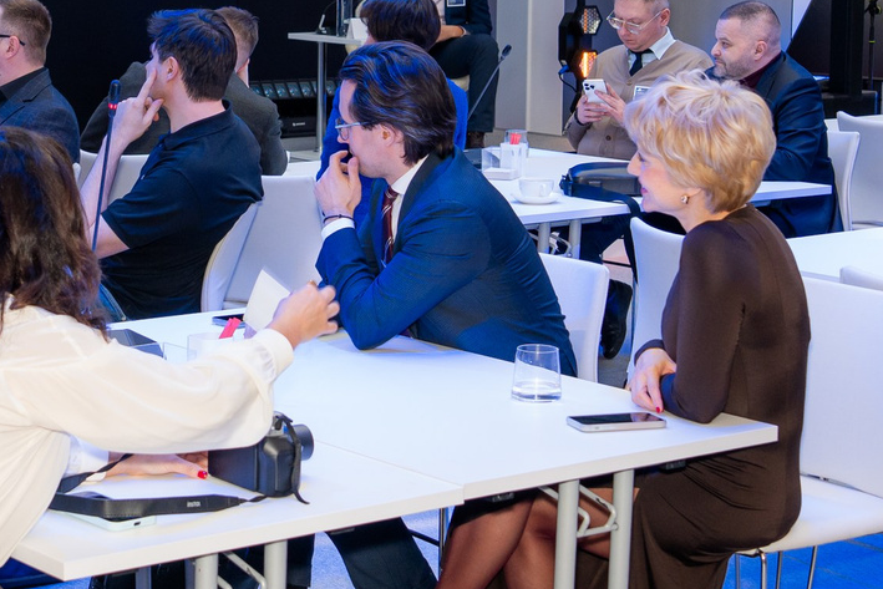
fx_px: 2306
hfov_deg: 21.5
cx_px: 229
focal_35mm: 94
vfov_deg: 14.5
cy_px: 172
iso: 320
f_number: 3.5
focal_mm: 24
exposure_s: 1/125
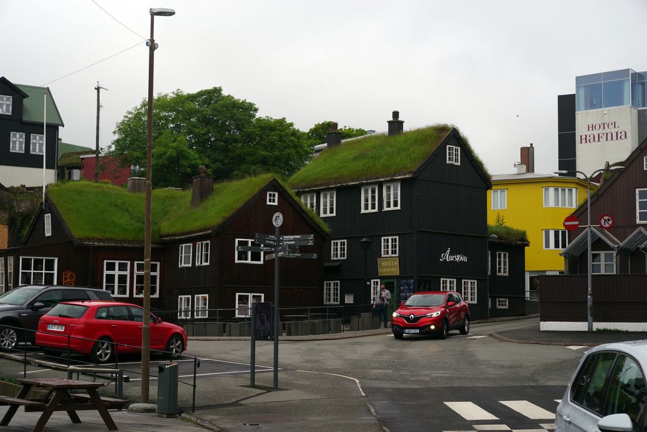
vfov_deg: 22.6
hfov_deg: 33.4
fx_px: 1078
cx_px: 324
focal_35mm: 60
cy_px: 216
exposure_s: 1/320
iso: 800
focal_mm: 60
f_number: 6.3
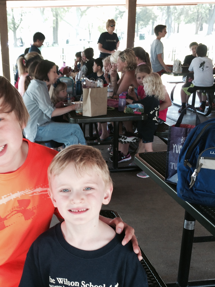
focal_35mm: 46
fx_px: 381
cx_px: 48
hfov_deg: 30.8
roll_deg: +3.0
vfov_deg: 40.9
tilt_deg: -23.6
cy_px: 184
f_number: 2.2
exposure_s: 1/60
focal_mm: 4.15
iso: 50
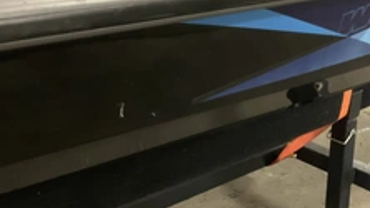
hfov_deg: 35.8
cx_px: 273
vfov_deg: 21.1
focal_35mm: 57
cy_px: 77
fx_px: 559
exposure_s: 1/30
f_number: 1.8
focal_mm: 3
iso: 320
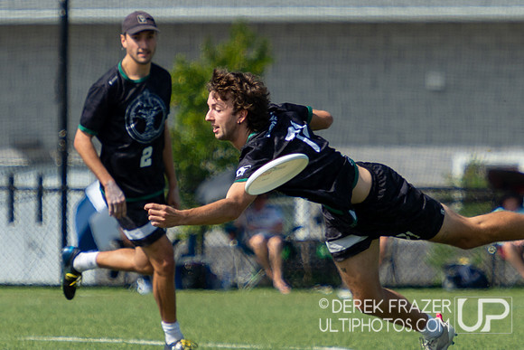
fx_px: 10389
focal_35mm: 714
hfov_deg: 2.9
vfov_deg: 1.9
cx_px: 277
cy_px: 67
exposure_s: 1/1600
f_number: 5.6
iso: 320
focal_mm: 280
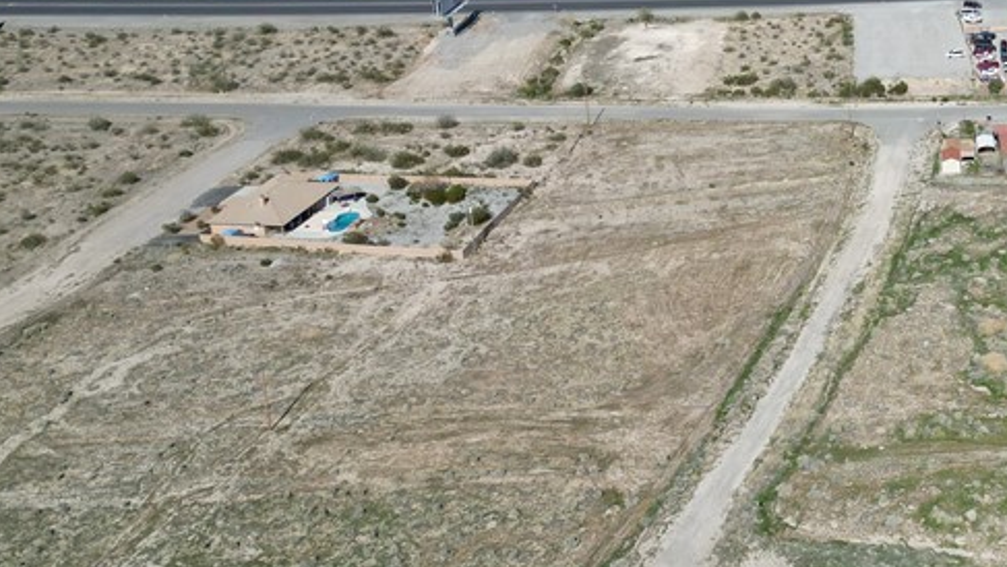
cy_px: 39
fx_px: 1469
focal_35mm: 55
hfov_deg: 34.8
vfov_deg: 21.3
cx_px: 974
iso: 100
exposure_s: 1/4000
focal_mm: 6.72
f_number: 1.7
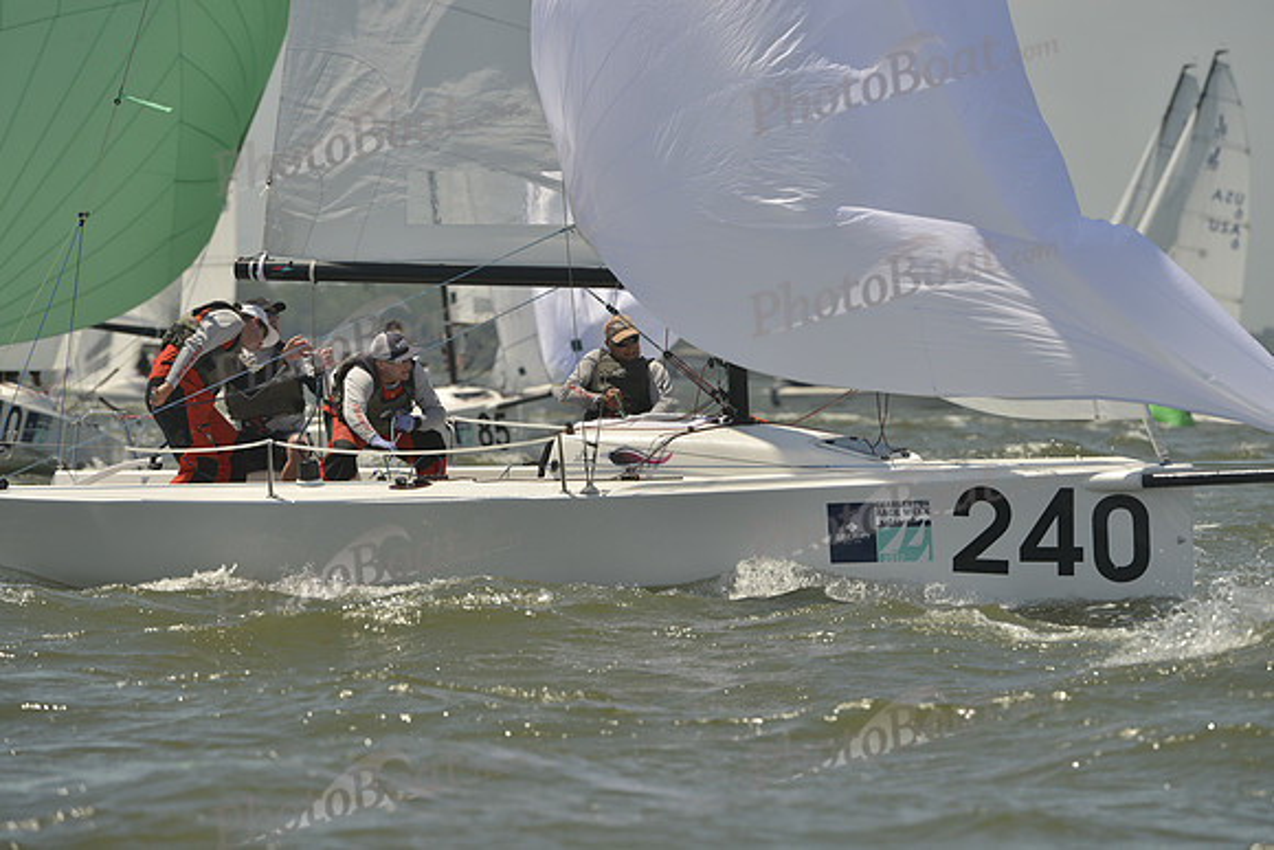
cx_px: 637
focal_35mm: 380
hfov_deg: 5.4
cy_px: 425
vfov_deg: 3.6
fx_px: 13450
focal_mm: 380
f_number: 10
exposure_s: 1/1250
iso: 280
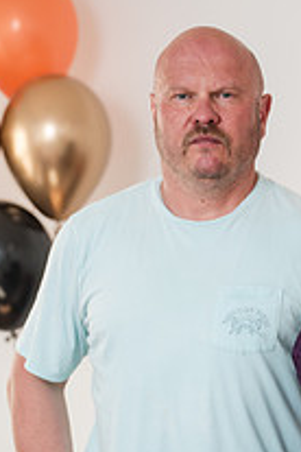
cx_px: 281
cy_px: 393
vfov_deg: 11.6
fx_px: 2207
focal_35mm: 176
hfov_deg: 7.8
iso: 640
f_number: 3.2
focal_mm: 81
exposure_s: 1/250
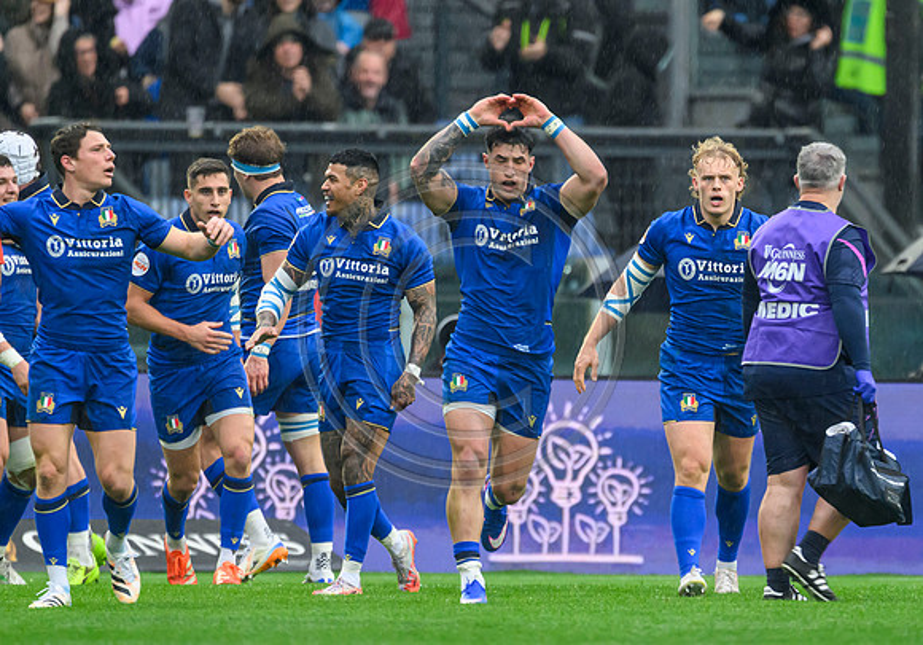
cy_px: 329
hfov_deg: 1.7
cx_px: 680
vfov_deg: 1.2
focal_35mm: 1187
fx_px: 30879
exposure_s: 1/250
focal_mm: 784
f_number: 5.6
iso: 3200
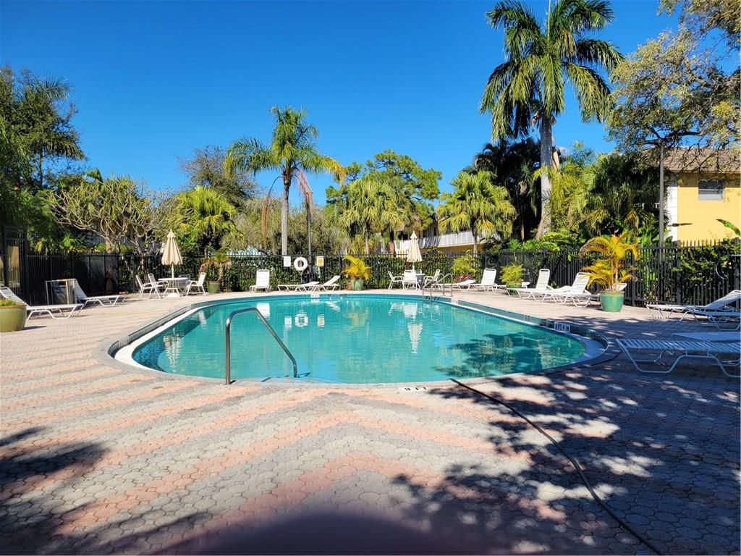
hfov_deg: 67.3
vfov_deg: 53.1
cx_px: 370
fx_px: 557
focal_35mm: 26
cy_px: 278
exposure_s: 1/2537
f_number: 1.8
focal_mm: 5.4
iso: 40
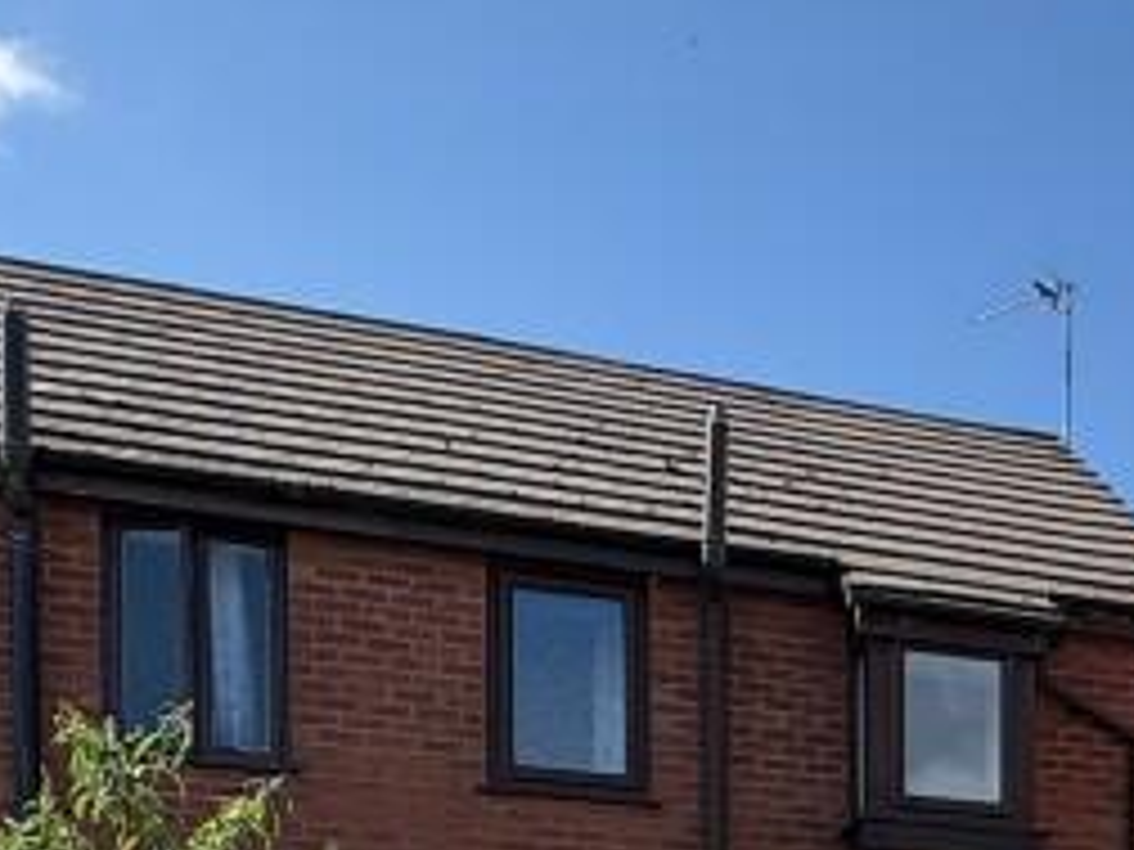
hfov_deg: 30.7
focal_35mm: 57
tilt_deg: -1.1
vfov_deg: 21.1
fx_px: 1867
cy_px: 1322
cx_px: 1202
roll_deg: +0.5
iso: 40
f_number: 2.2
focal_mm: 2.22
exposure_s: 1/868
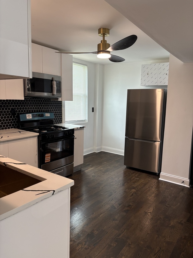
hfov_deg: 53.1
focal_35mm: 26
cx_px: 96
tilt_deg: -8.3
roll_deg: -1.8
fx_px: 193
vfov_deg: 67.3
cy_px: 129
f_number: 1.6
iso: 160
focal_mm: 5.96
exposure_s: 1/120
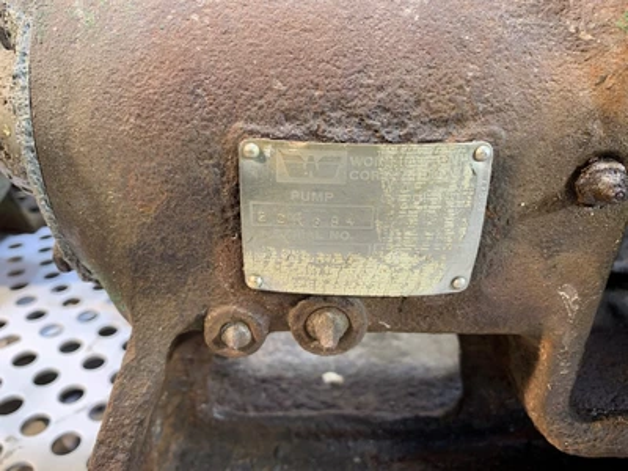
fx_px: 472
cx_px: 314
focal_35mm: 26
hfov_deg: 67.3
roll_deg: -1.5
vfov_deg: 53.1
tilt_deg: -27.8
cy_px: 236
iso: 64
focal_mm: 4.25
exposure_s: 1/60
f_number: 1.8
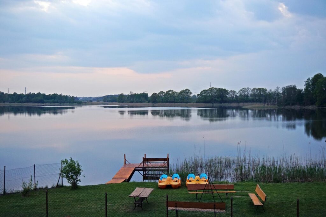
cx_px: 163
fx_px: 380
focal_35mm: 42
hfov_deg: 46.4
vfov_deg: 31.8
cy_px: 108
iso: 400
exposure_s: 1/60
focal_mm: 28
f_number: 4.5
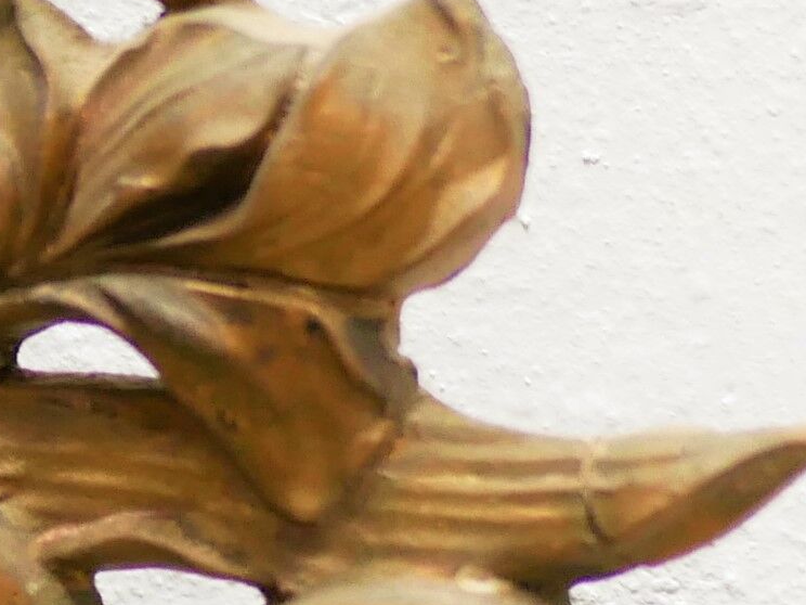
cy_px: 551
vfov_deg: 6.0
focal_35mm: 247
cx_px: -745
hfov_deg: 7.7
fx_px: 5751
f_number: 1.7
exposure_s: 1/60
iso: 500
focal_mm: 20
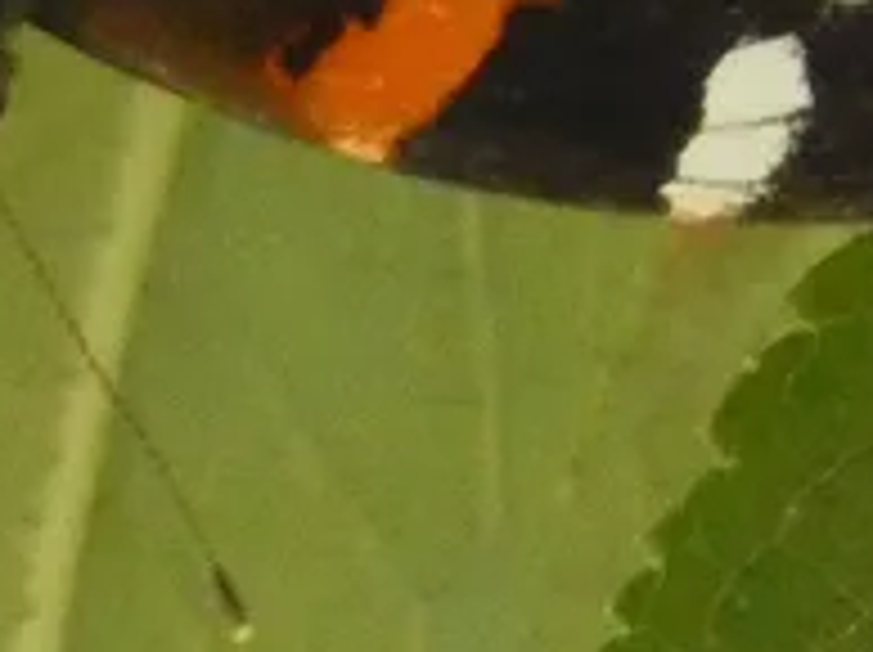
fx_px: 26574
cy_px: -148
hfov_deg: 1.9
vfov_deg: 1.4
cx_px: 346
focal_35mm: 1055
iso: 1000
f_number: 5.6
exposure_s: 1/80
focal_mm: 57.2
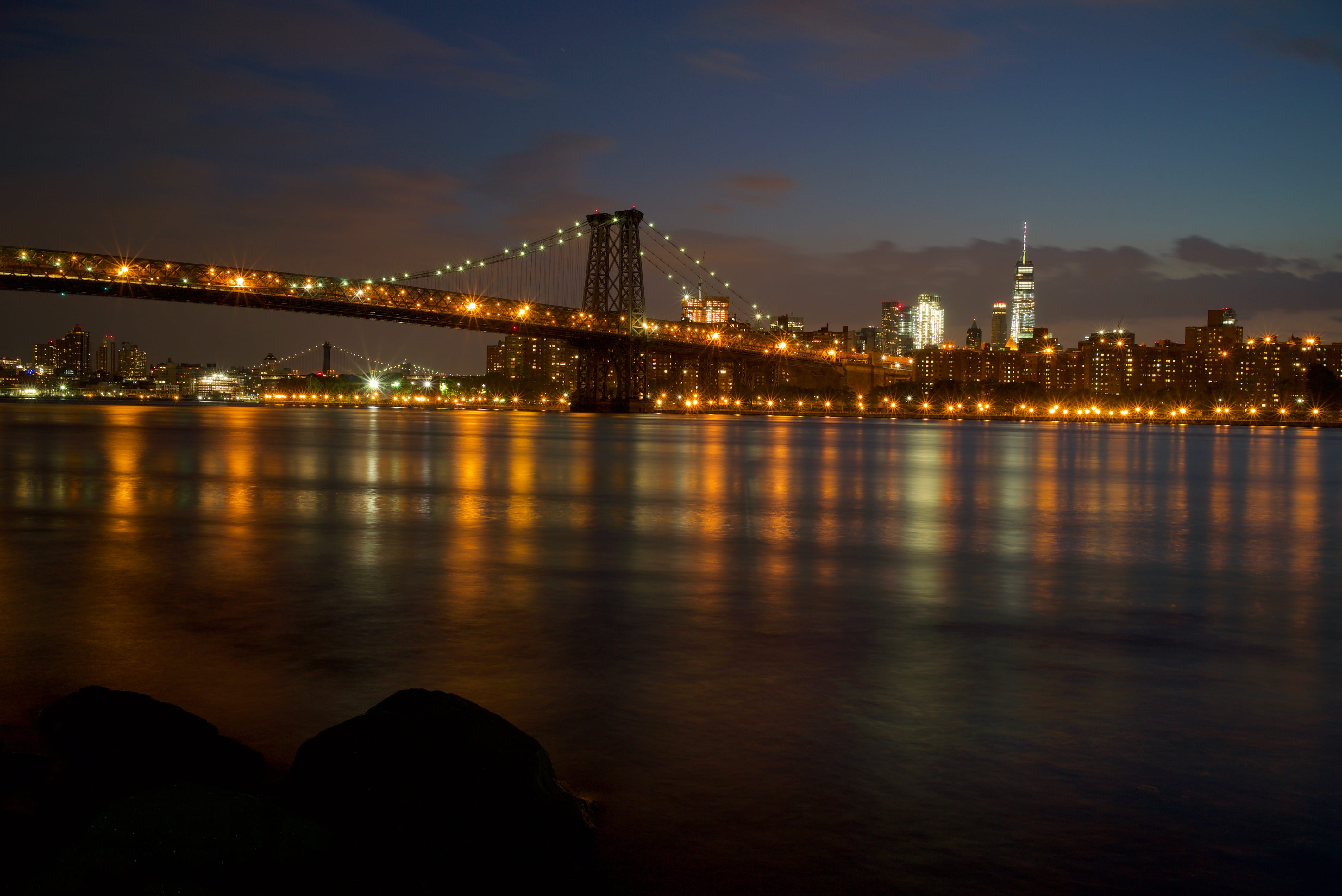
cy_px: 448
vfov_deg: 37.9
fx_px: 1305
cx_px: 671
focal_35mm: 35
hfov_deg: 54.4
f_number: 16
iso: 100
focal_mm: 35
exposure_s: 30
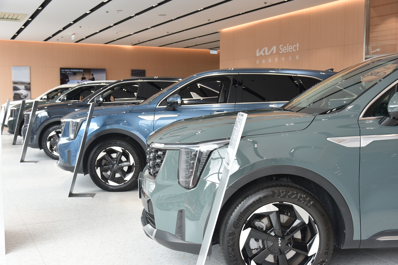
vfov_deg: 30.5
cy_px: 132
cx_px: 199
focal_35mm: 44
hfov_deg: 44.5
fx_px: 486
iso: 800
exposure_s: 1/200
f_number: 6.3
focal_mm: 44
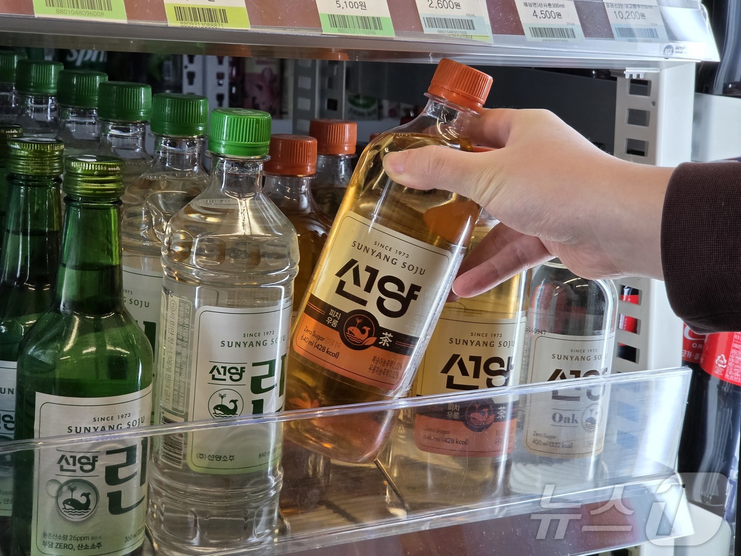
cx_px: 370
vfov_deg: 21.3
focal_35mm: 69
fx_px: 1477
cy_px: 278
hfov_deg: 28.2
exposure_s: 1/120
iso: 50
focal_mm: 7
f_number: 2.4
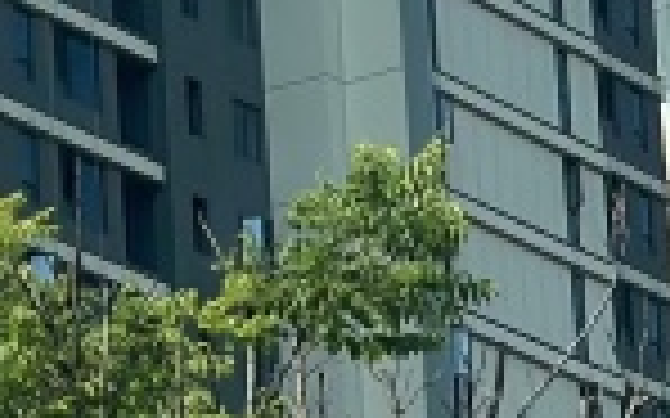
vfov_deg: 3.8
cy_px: 463
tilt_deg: +16.0
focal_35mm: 341
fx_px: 6224
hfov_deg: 6.1
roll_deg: +4.7
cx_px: 728
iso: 100
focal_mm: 6.86
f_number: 1.78
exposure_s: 1/4184
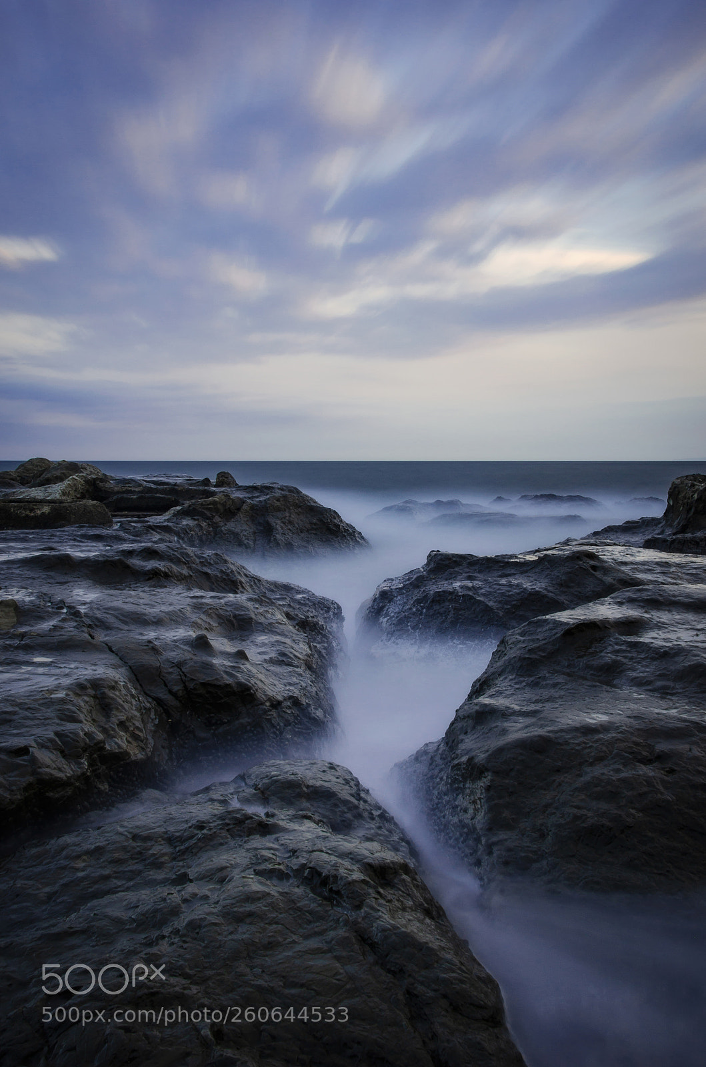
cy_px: 534
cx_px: 353
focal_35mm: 33
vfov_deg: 57.3
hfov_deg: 39.8
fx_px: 976
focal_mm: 22
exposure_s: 121
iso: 100
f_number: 22
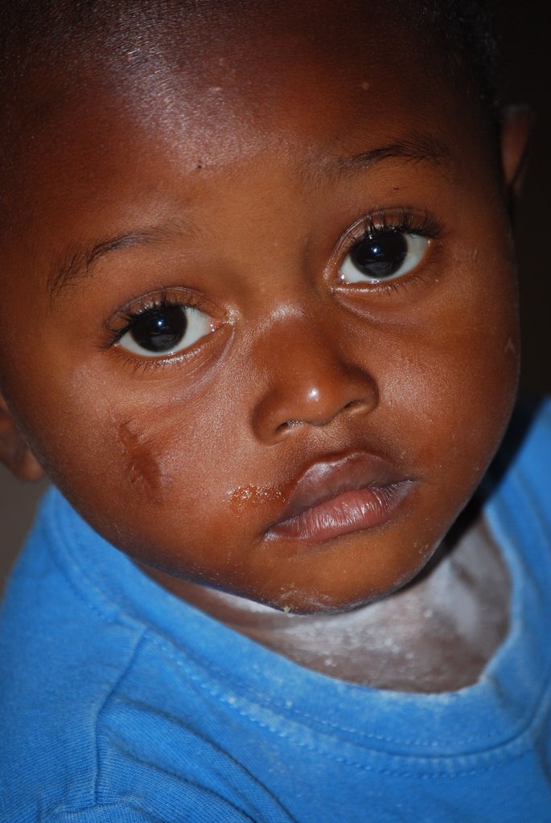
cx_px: 276
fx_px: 6871
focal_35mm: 300
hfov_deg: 4.6
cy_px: 412
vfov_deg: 6.9
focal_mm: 200
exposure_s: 1/60
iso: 200
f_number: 5.6
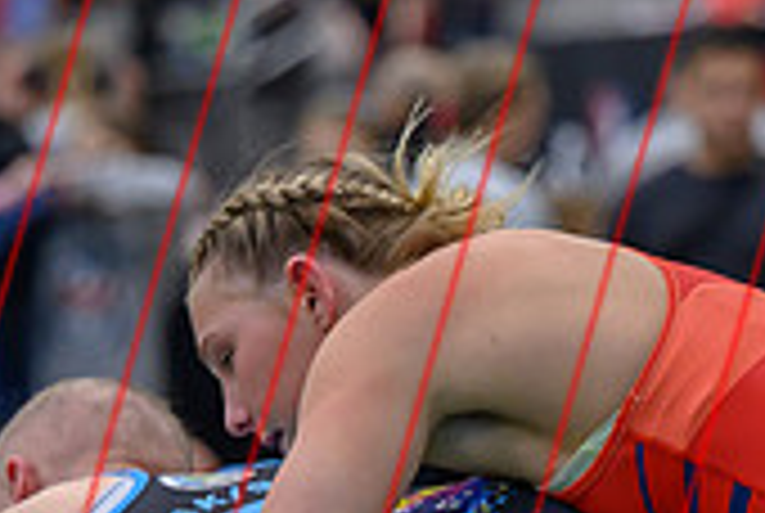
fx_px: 11729
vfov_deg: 2.5
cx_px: 288
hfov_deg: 3.7
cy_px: 874
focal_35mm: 551
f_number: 2.8
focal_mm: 110
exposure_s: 1/800
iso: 1400
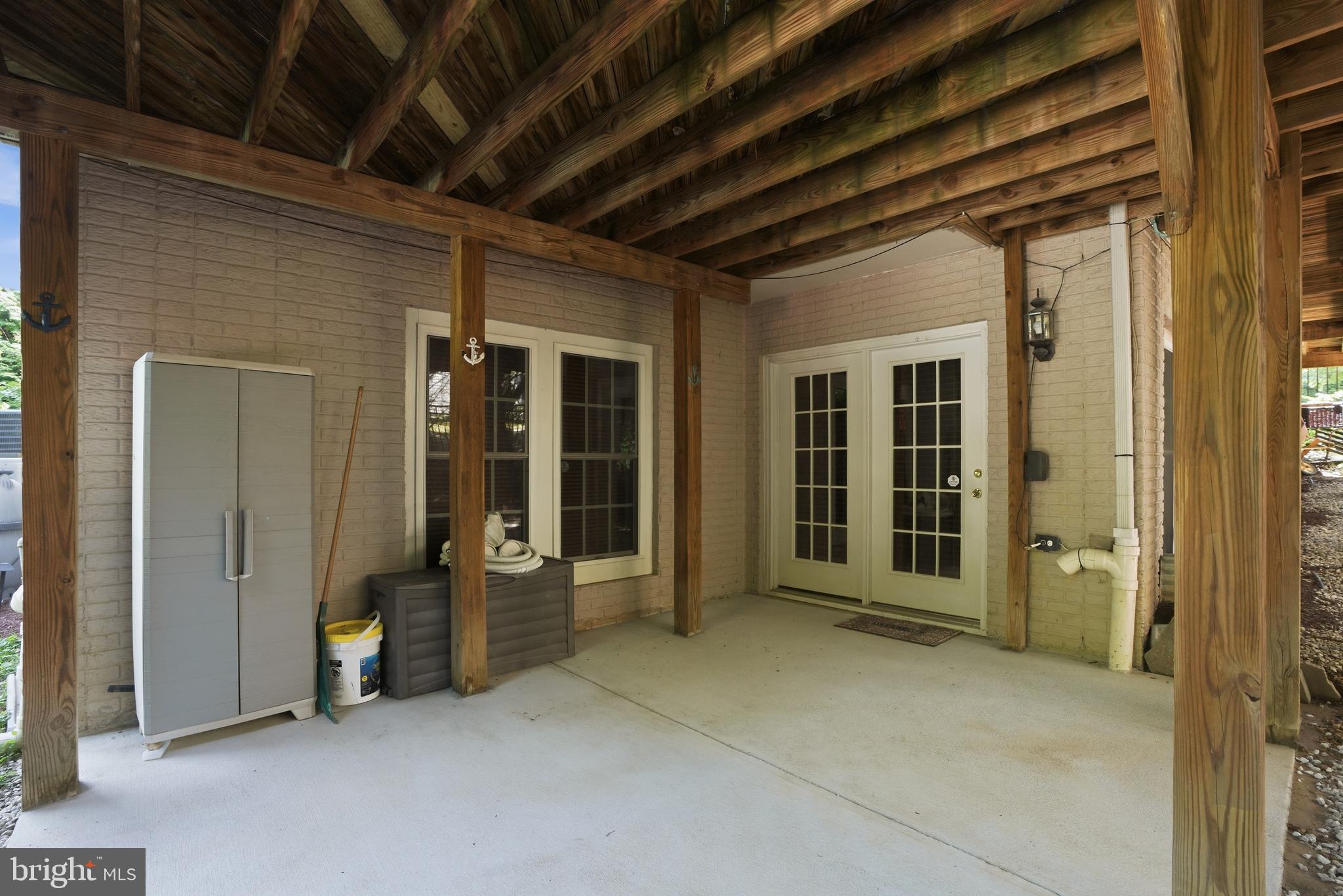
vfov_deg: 73.8
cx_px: 672
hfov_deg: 96.7
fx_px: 597
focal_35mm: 16
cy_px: 448
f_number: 8
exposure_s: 1/25
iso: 400
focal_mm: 16
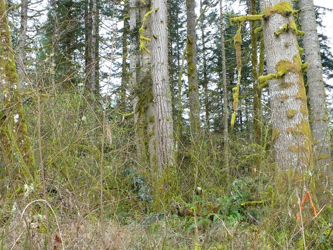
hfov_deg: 42.0
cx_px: 150
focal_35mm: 45
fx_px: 433
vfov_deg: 32.2
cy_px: 134
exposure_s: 1/30
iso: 100
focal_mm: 6.1
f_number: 2.8
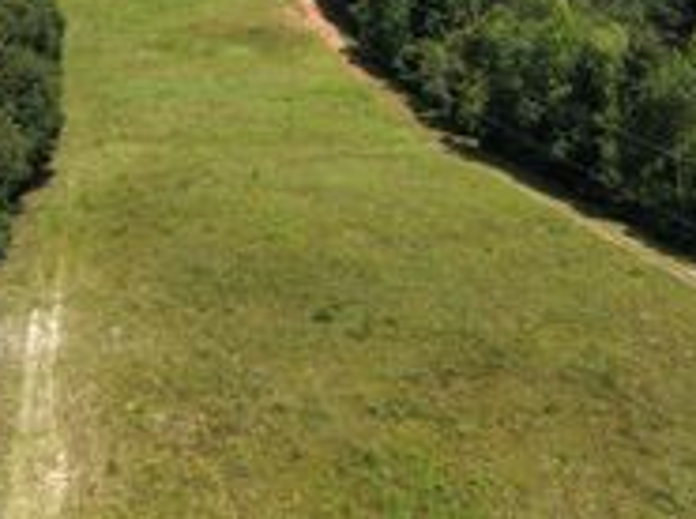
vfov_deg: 24.3
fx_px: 1124
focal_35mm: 56
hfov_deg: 34.3
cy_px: -47
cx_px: 277
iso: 200
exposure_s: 1/5000
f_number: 1.8
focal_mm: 8.67
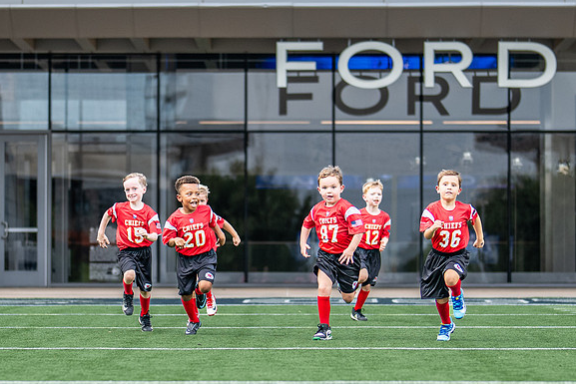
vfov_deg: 7.7
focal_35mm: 179
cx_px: 244
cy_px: 234
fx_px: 2865
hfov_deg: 11.5
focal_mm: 50
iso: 100
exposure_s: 1/1600
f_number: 1.2
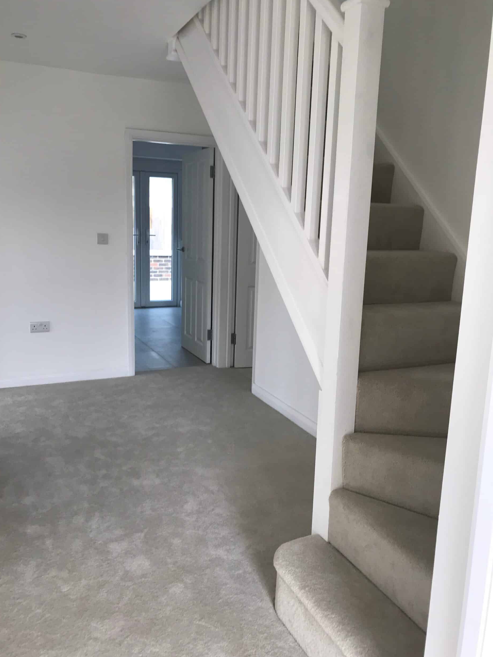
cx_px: 240
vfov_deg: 61.7
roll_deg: -2.1
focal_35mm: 29
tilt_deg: -11.3
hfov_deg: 48.2
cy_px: 325
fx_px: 551
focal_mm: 3.99
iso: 25
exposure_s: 1/90
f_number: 1.8
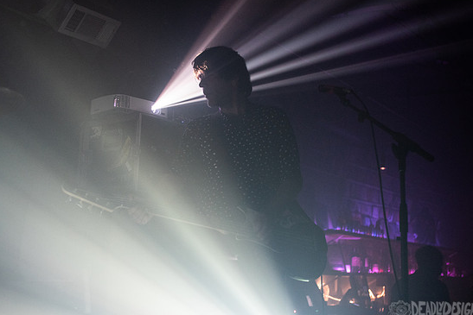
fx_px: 710
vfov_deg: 25.1
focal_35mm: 54
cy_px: 149
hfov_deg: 36.8
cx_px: 203
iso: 2000
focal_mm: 44
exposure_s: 1/80
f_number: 3.2
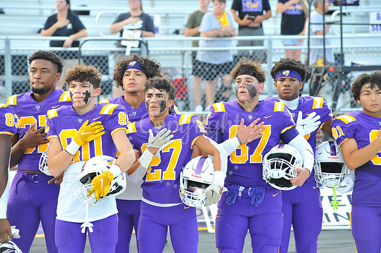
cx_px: 190
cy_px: 126
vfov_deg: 6.9
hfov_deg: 10.3
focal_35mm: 200
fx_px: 2115
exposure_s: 1/100
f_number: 6.3
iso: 640
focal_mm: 200
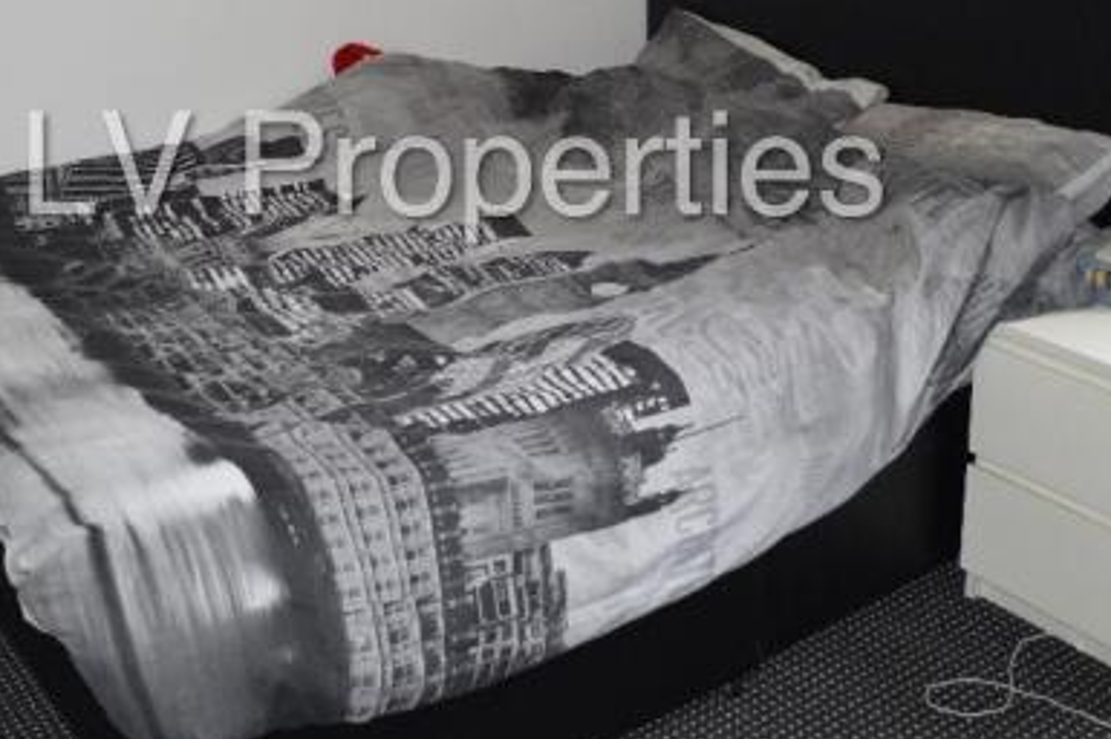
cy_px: 162
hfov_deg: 42.6
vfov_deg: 28.6
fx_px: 1418
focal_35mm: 46
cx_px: 453
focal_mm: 18
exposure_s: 1/60
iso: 720
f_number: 3.5
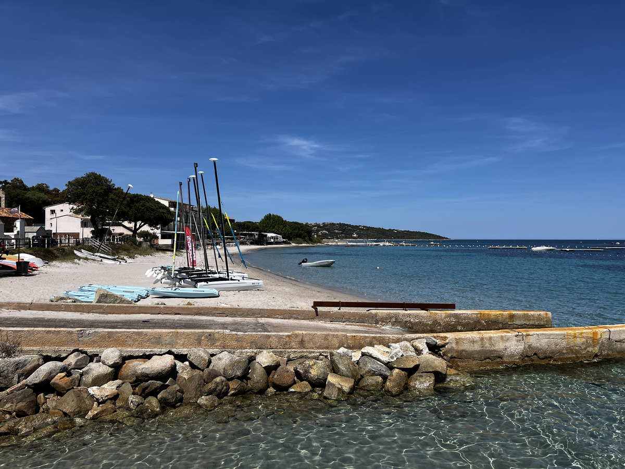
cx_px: 312
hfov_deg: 67.3
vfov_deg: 53.1
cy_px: 234
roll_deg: +0.0
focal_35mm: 26
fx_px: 469
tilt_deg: +0.5
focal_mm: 5.7
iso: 50
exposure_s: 1/6993
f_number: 1.5
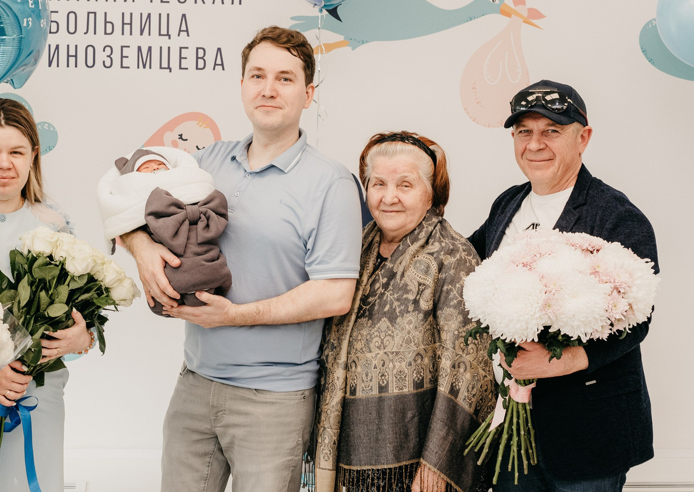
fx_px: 1690
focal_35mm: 86
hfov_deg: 23.2
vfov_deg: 16.5
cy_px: 318
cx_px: 278
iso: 320
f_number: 4
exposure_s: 1/160
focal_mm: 35
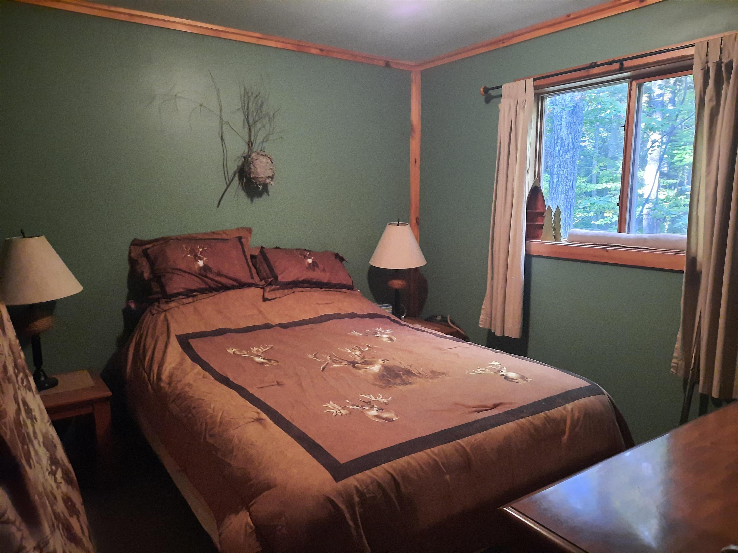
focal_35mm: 25
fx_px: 533
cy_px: 276
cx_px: 369
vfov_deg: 54.9
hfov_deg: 69.4
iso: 800
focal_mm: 4.6
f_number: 2
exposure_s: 1/20
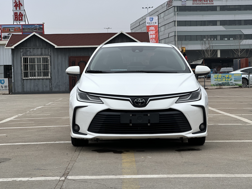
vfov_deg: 17.2
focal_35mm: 86
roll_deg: +1.3
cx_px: 138
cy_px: 101
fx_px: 626
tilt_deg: -2.1
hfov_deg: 22.7
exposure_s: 1/121
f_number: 2.8
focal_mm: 9
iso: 20
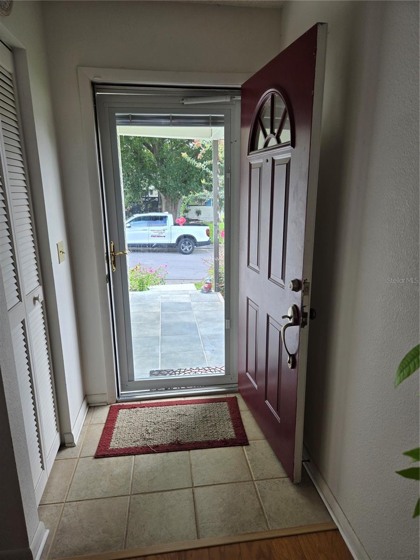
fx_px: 372
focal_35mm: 23
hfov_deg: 58.9
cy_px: 280
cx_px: 210
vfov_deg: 73.9
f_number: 1.8
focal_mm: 5.4
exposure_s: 1/180
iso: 40
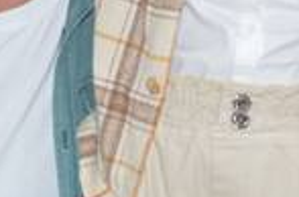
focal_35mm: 154
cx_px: 197
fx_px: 1275
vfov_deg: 8.6
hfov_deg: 13.4
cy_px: -122
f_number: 4
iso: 640
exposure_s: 1/60
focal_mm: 25
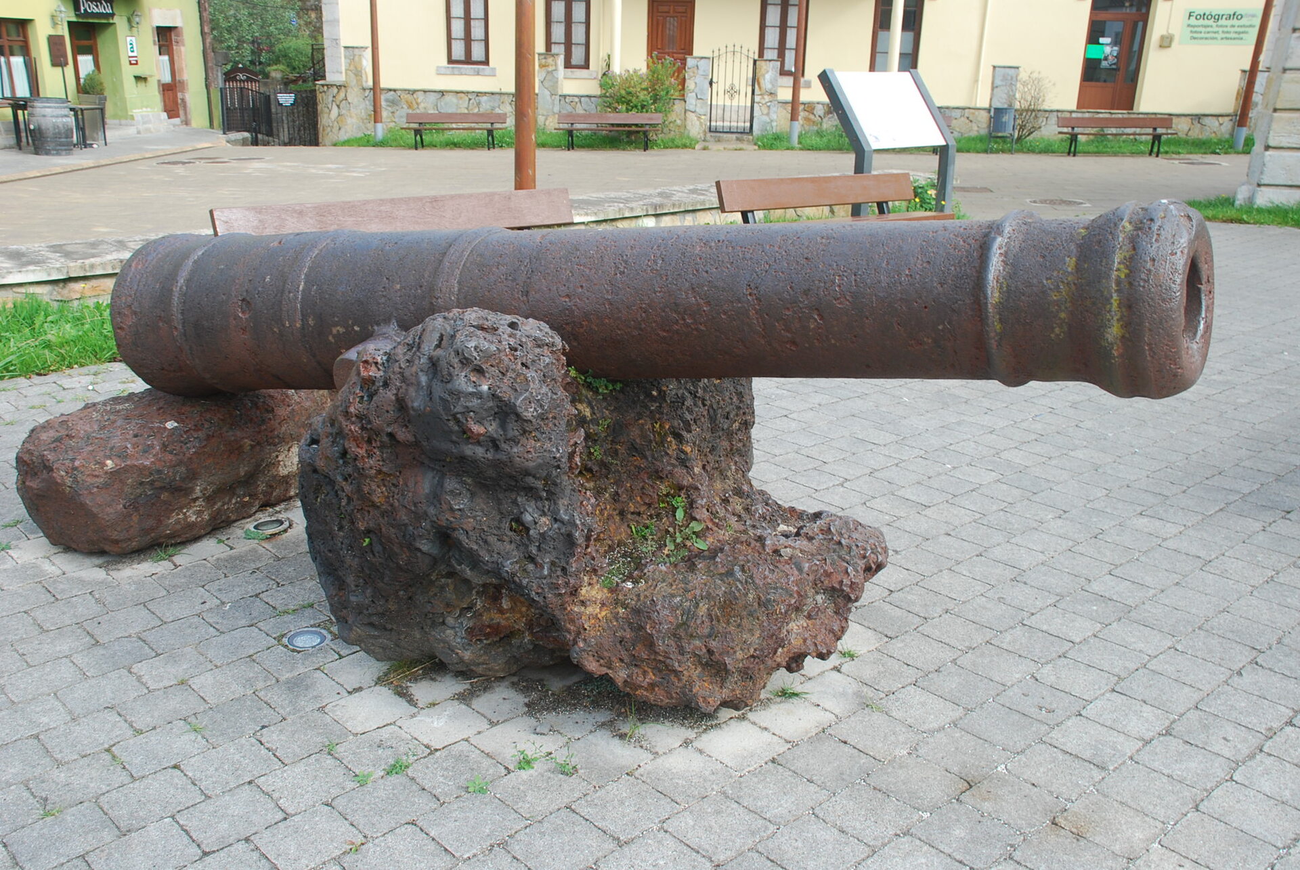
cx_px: 650
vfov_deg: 40.1
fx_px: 1193
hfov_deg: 57.2
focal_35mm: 33
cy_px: 435
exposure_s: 1/60
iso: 180
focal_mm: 22
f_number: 8
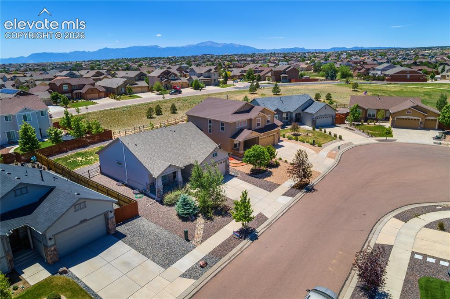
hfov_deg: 73.8
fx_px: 300
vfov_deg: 53.1
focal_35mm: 24
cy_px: 150
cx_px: 225
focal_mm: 16
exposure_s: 1/100
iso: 100
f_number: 8
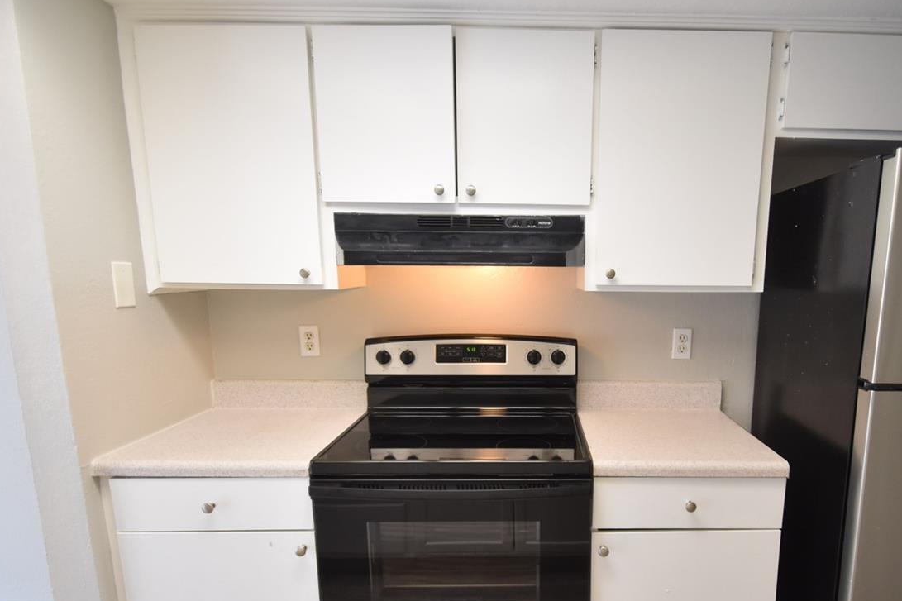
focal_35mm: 22
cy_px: 378
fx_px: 551
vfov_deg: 56.5
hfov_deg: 77.5
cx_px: 549
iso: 800
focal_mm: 10
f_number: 3.5
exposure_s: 1/60
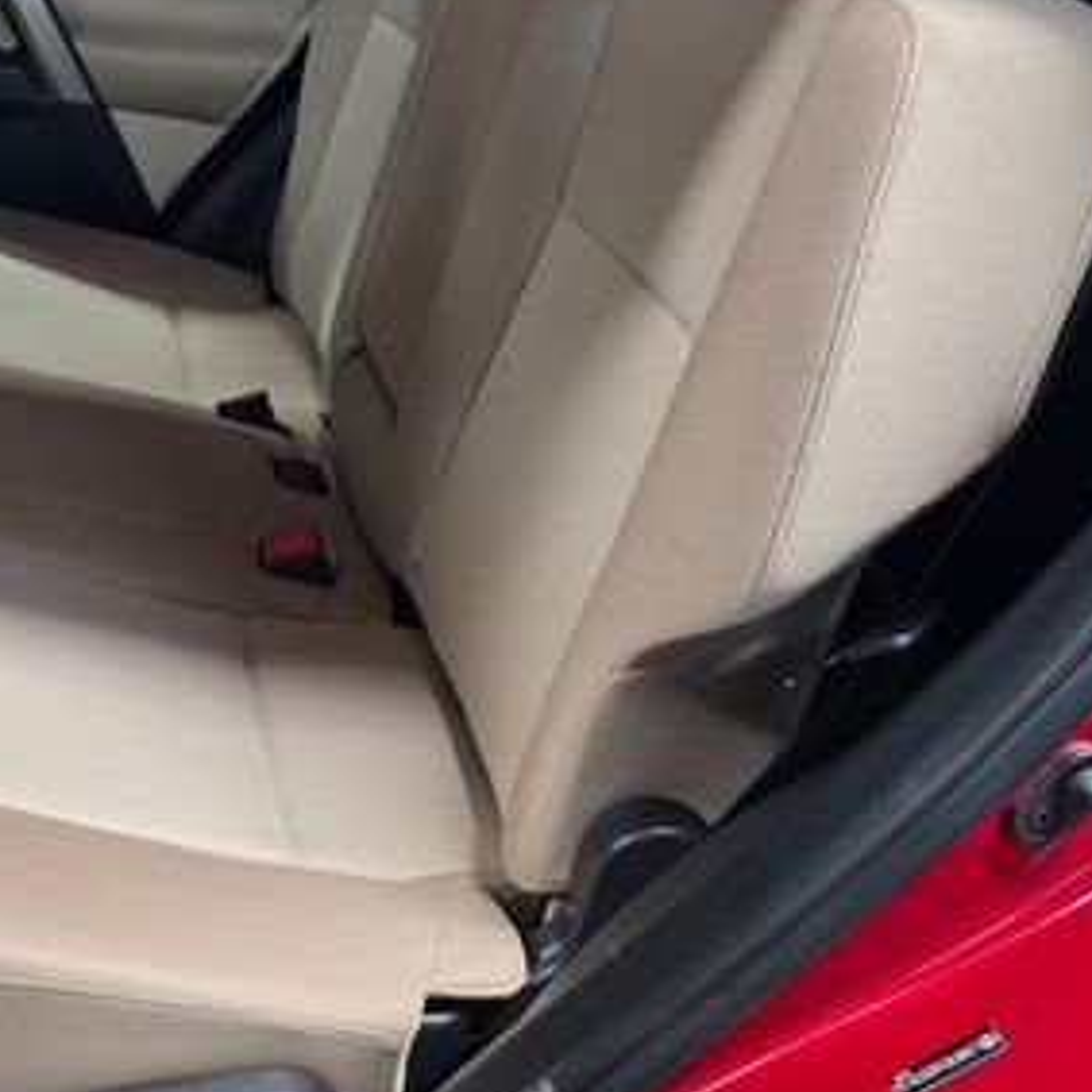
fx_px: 1642
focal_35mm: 46
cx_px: 150
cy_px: 382
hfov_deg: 35.1
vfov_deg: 36.5
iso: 320
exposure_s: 1/120
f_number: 1.7
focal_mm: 6.3
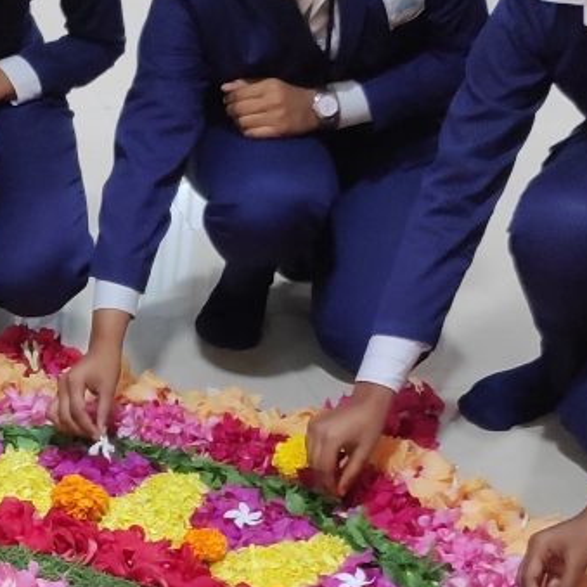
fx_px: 1612
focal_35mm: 84
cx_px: -179
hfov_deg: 19.1
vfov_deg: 20.2
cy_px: 530
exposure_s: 1/50
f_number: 1.9
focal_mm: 3.94
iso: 800
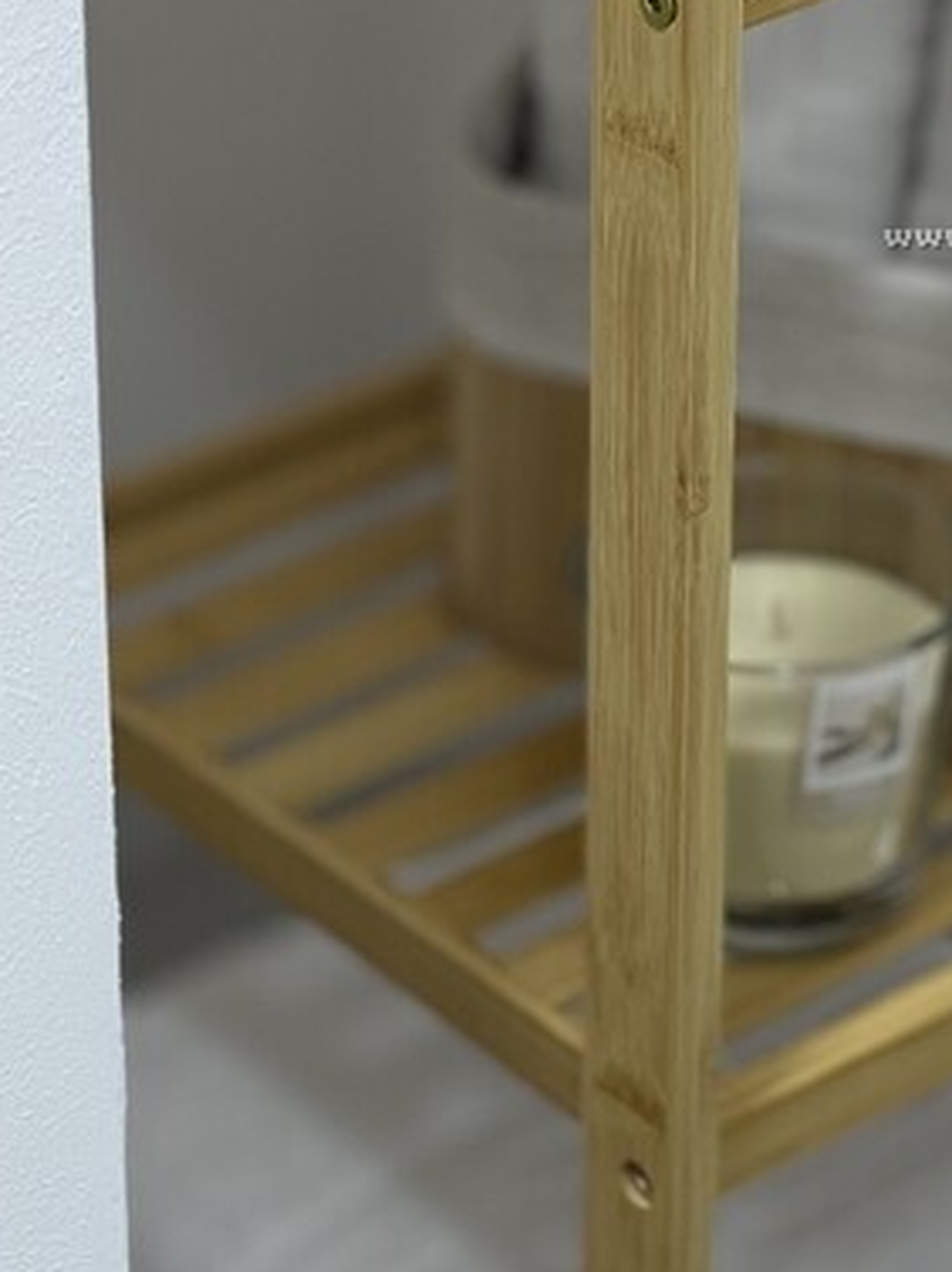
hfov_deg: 8.4
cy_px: 196
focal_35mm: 174
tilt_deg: -28.6
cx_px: 1090
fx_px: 6391
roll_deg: -2.6
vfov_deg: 11.3
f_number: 2.2
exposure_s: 1/100
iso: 100
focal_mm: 7.5
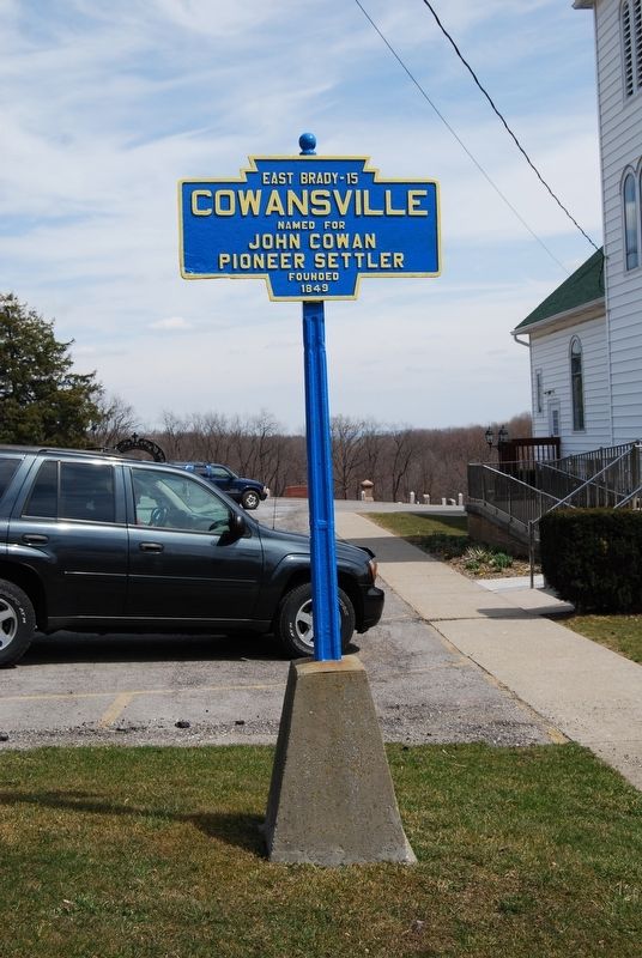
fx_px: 1200
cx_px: 321
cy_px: 479
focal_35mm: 45
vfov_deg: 43.5
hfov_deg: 30.0
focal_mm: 30
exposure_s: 1/250
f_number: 8
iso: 100
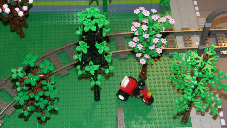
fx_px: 445
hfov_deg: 28.6
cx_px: 112
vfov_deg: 16.3
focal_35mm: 74
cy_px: 63
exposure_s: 1/60
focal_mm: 17.07
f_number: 3.2
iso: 200
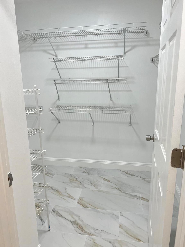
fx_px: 185
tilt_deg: -13.4
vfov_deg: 67.3
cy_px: 124
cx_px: 92
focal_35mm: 26
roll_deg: +0.5
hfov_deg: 53.1
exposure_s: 1/120
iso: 125
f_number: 1.5
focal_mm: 5.7
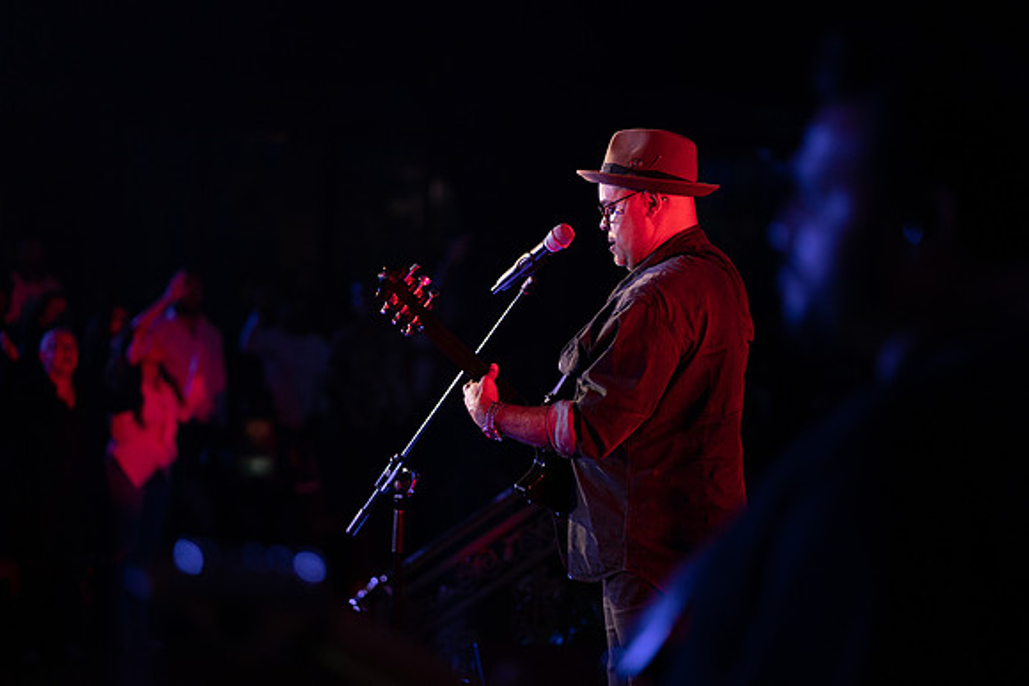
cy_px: 343
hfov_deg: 23.9
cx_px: 514
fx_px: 2430
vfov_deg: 16.1
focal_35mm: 85
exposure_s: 1/400
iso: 2000
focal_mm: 85
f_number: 1.8
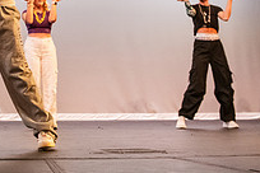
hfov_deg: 21.5
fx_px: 657
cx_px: -6
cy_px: -38
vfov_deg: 14.5
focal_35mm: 91
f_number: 3.5
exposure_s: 1/320
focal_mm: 32
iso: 4000
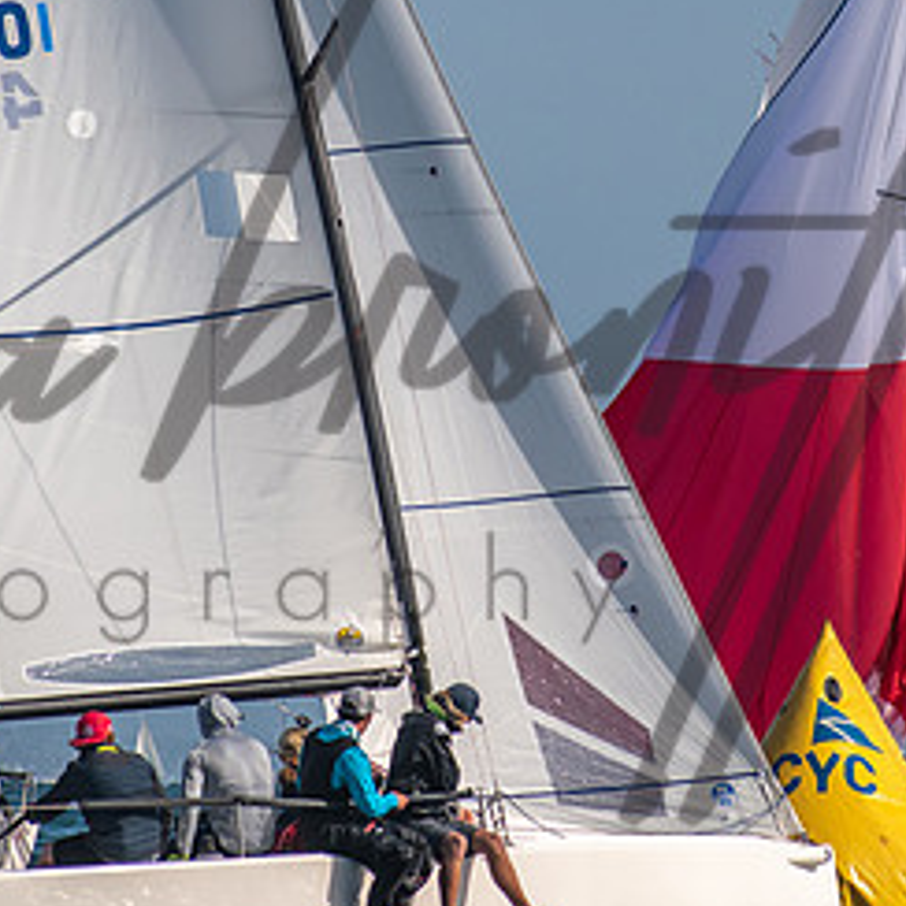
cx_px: 521
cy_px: 305
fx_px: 15368
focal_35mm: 519
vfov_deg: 3.4
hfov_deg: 3.4
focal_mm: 155
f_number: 6.3
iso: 200
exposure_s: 1/2000
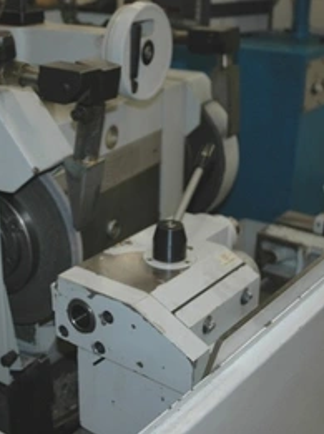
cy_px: 219
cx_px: 73
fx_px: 747
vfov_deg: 32.4
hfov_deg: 24.1
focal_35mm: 60
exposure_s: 1/60
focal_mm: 27
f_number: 3.8
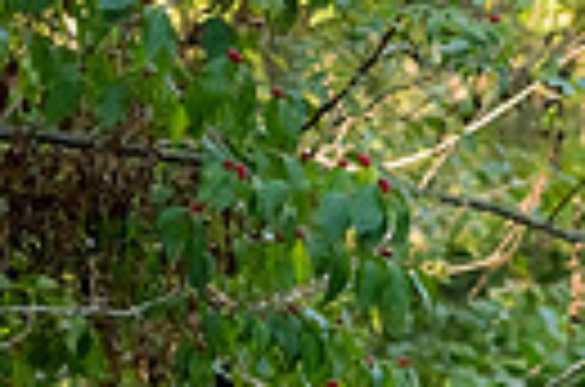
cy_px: 804
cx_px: 1168
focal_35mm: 379
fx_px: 6144
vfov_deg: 3.6
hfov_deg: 5.3
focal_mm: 80
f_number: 5
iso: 800
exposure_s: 1/200
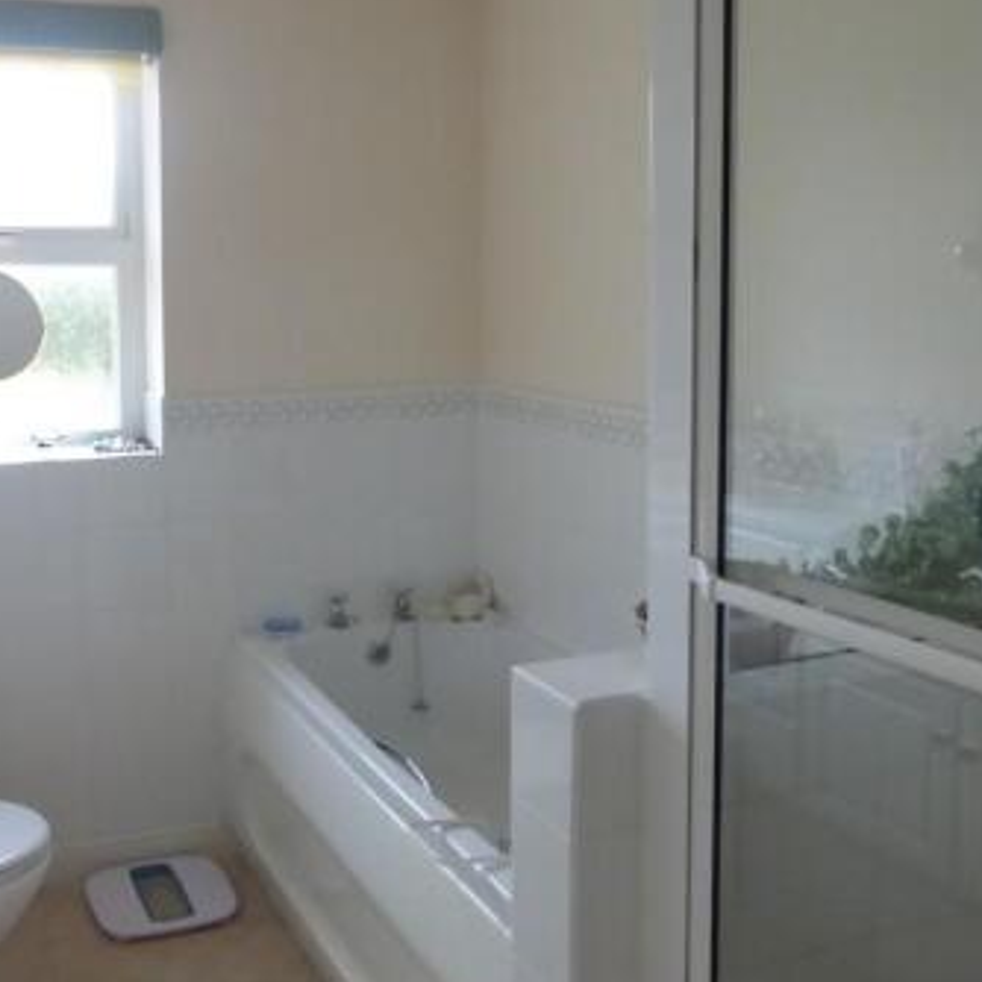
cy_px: 384
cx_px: 316
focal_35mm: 37
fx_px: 1188
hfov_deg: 44.2
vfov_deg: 44.6
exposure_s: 1/125
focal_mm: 4.3
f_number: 3.3
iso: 640
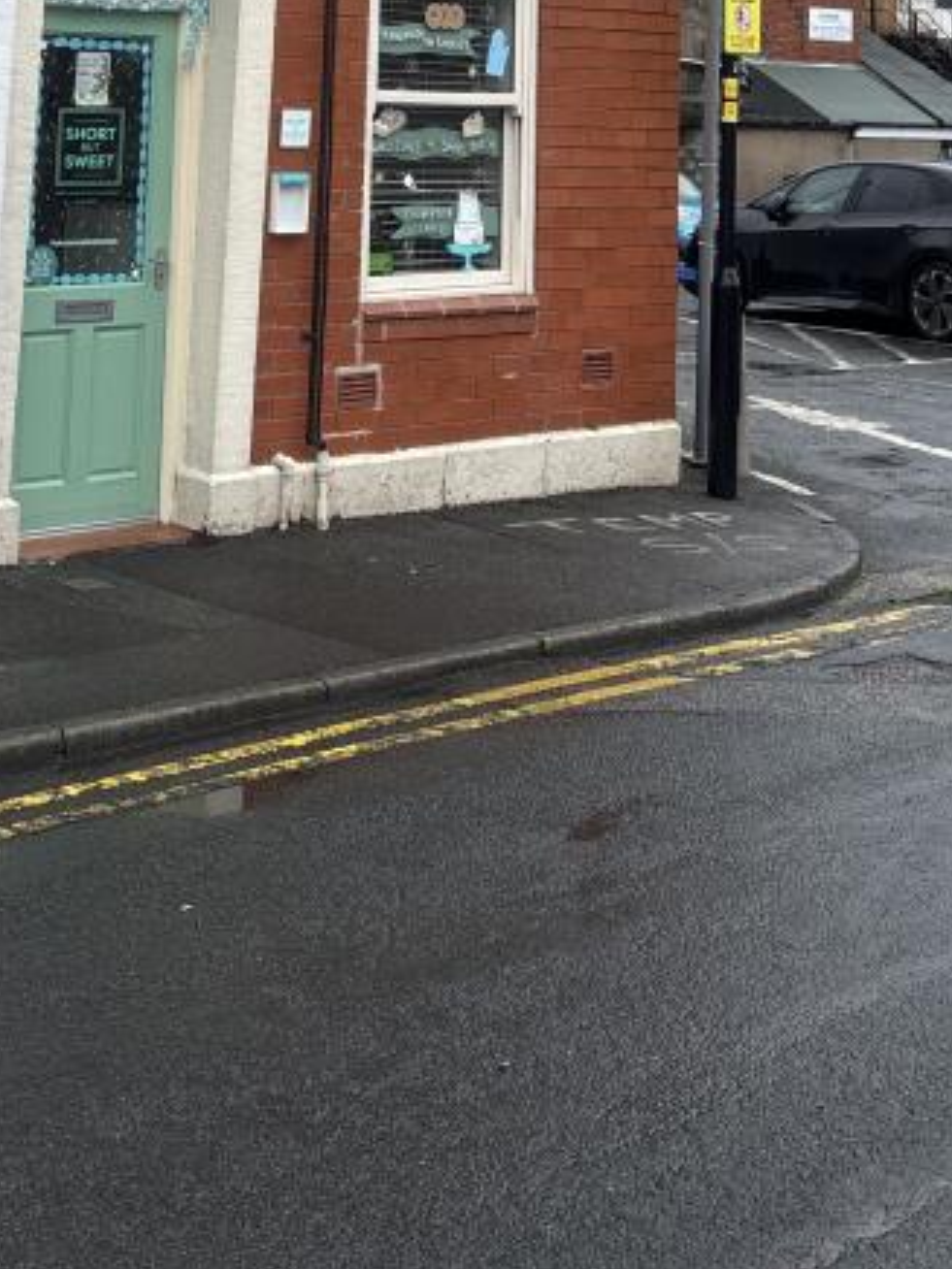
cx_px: 582
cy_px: -114
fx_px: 2237
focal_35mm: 61
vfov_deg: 28.8
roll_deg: -0.5
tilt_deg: +7.8
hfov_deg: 24.0
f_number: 1.6
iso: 50
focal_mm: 5.96
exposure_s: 1/1642
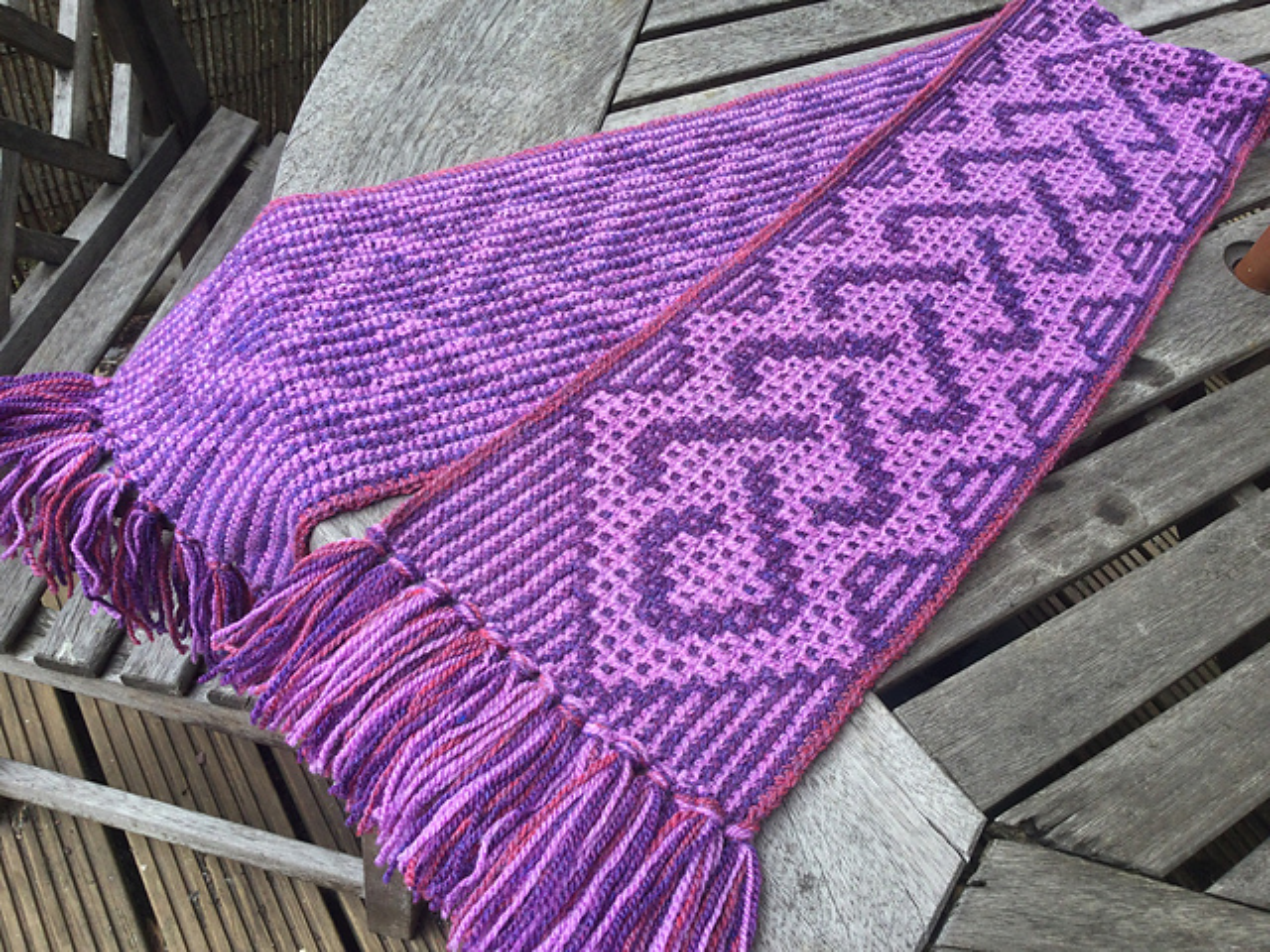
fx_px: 1137
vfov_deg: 45.4
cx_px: 635
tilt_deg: -51.2
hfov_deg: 58.4
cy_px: 476
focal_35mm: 31
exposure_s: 1/100
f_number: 2.4
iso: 32
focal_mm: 3.3
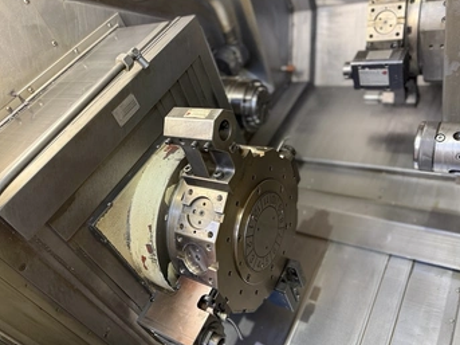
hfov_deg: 63.4
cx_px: 215
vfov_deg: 49.7
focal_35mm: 28
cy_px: 181
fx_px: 372
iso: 200
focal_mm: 6.76
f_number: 1.78
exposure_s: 1/50
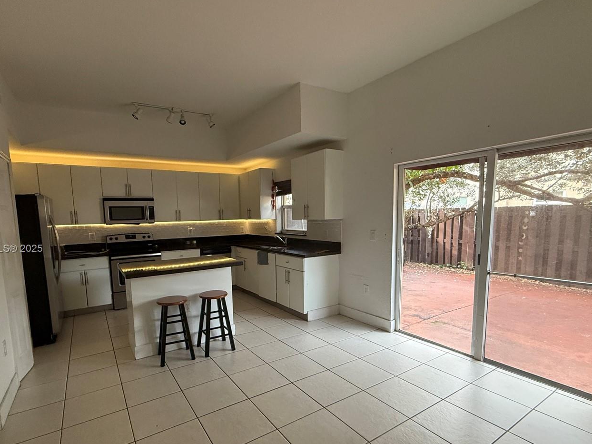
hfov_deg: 87.6
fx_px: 308
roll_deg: +1.5
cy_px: 249
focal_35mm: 18
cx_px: 271
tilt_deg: -6.8
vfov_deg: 71.3
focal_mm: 2.22
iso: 400
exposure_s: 1/123
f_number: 2.2
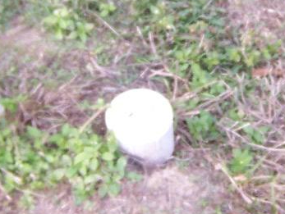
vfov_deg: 13.0
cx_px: 209
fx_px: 940
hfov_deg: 17.2
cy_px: 67
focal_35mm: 114
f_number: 2.8
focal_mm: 5.5
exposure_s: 1/90
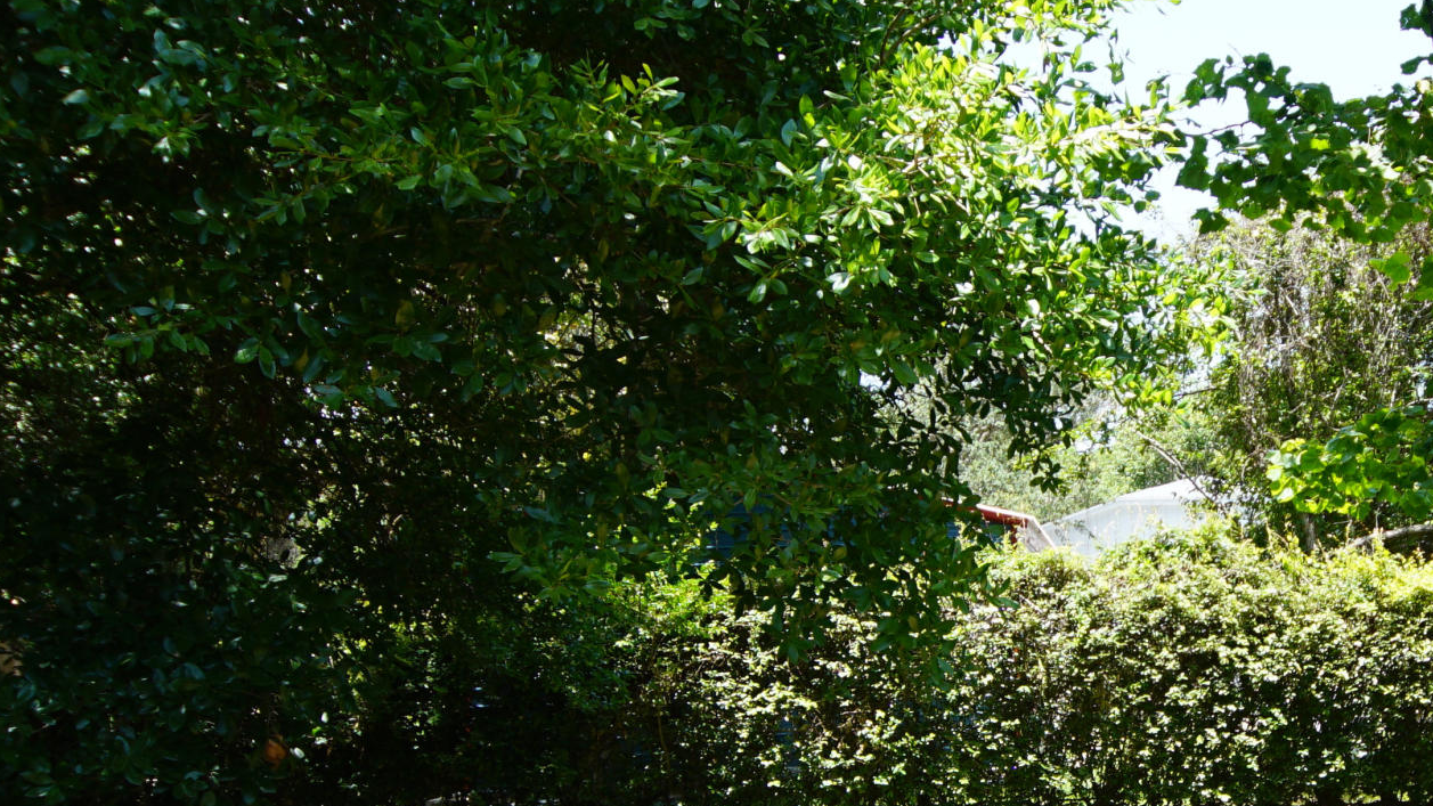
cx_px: 1176
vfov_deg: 26.1
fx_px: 1710
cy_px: 641
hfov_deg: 43.1
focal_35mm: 45
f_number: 5.6
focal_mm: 12
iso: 100
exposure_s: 1/80
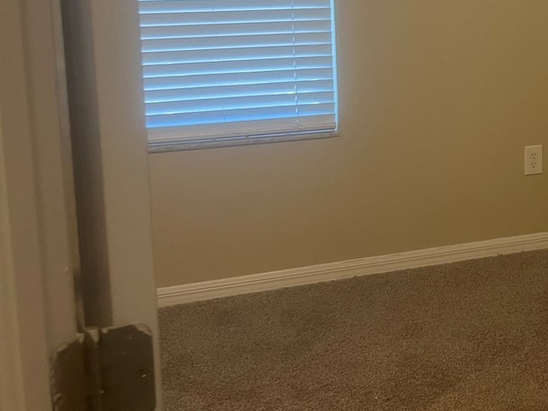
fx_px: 1092
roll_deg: -1.7
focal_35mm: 69
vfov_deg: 21.1
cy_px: 84
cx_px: 623
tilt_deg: -11.3
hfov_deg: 25.8
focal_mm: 5.7
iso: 100
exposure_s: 1/60
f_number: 1.5
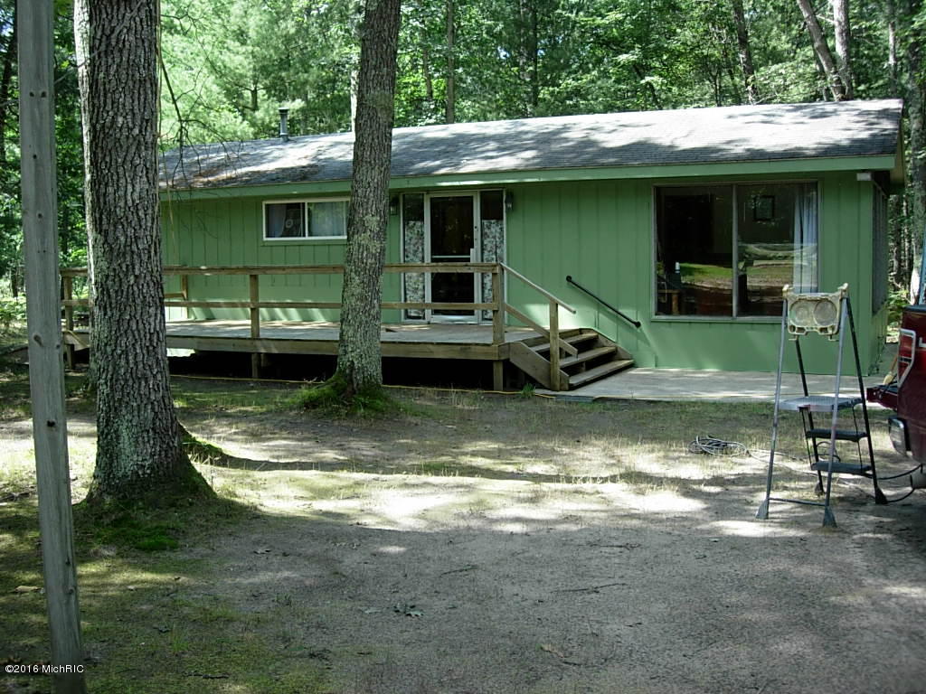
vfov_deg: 37.7
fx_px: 1017
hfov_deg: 49.0
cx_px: 463
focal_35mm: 38
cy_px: 347
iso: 64
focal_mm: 7.8
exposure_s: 1/152
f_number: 2.8
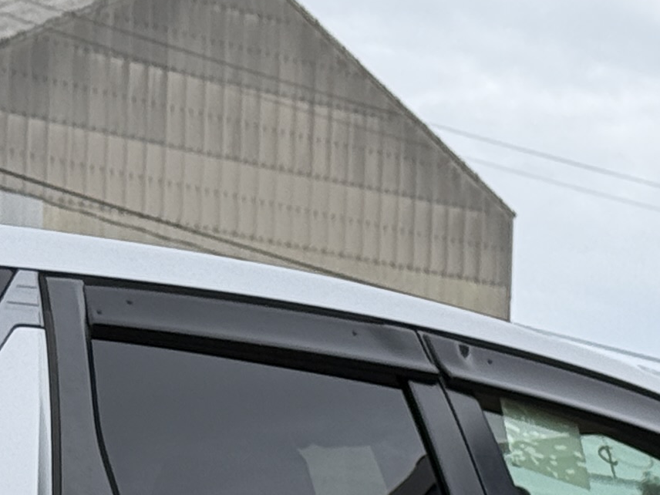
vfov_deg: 6.5
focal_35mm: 226
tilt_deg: +1.1
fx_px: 4309
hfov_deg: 8.7
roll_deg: -2.1
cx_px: -19
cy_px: 797
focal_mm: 6.76
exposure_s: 1/1403
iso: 64
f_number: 1.78
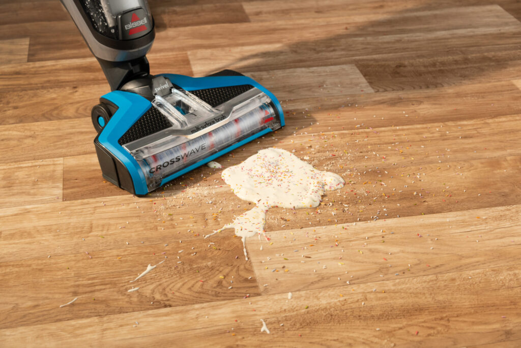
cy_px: 174
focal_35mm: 55
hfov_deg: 36.2
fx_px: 796
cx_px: 260
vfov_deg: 24.6
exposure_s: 1/500
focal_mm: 55
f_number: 7.1
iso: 800
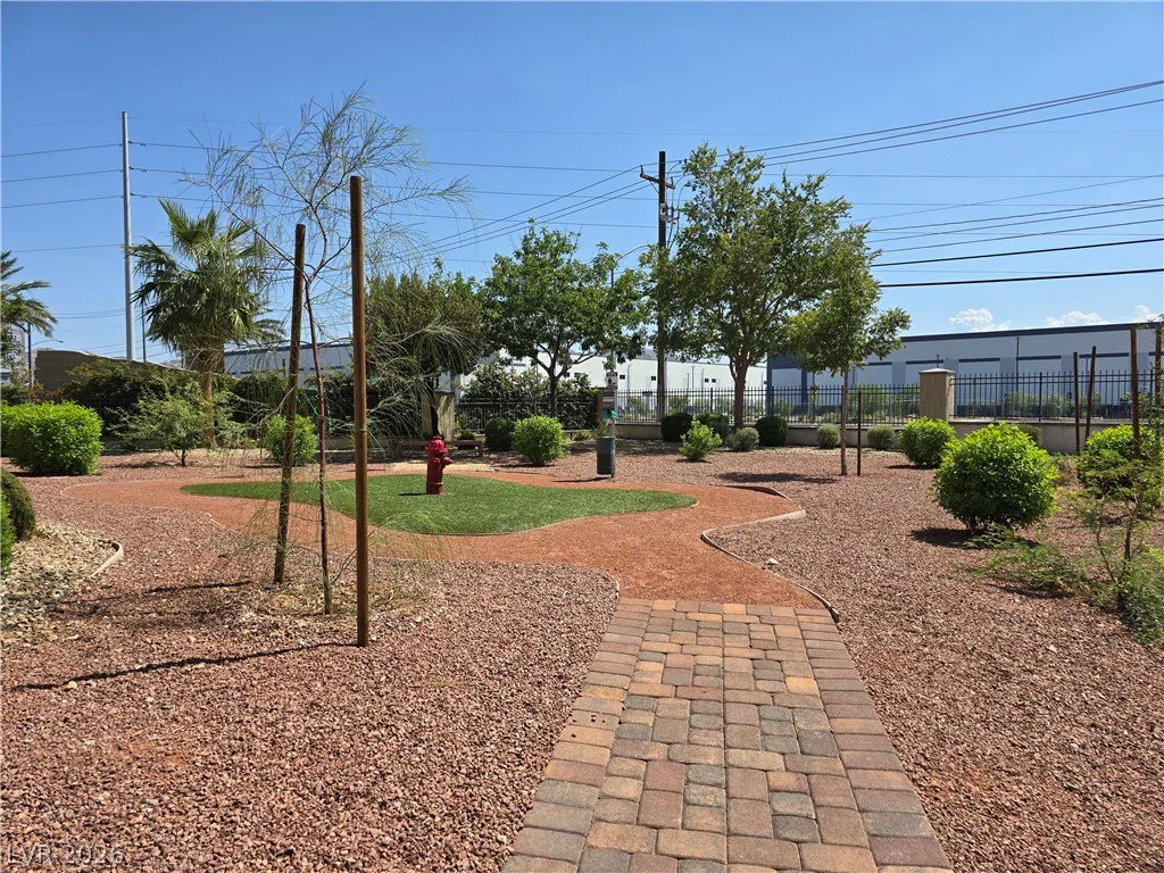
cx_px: 582
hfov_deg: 73.9
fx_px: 773
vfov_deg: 58.9
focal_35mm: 23
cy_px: 436
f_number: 1.7
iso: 12
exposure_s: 1/952
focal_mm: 6.3
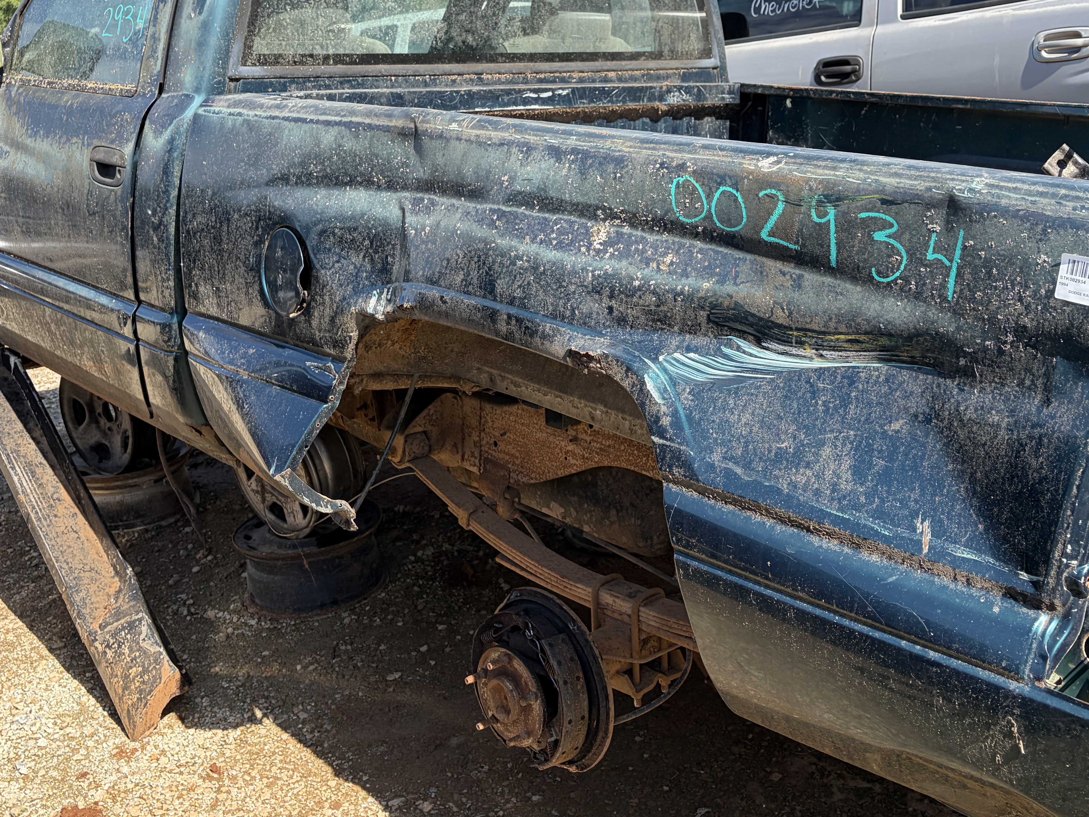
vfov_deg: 36.5
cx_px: 541
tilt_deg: -11.1
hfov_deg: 47.9
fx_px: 1227
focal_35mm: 39
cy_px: 281
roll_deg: +5.6
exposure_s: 1/1626
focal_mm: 5.96
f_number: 1.6
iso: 64
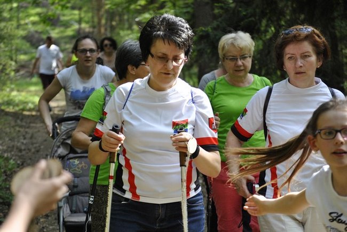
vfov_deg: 11.5
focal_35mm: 120
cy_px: 116
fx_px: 1159
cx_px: 174
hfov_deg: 17.0
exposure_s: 1/400
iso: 800
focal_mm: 80
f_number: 4.2
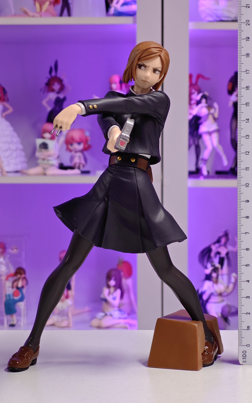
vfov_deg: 24.4
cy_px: 202
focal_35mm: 85
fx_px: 934
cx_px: 146
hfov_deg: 15.4
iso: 800
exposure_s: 1/33.3
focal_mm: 7.48
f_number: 2.4
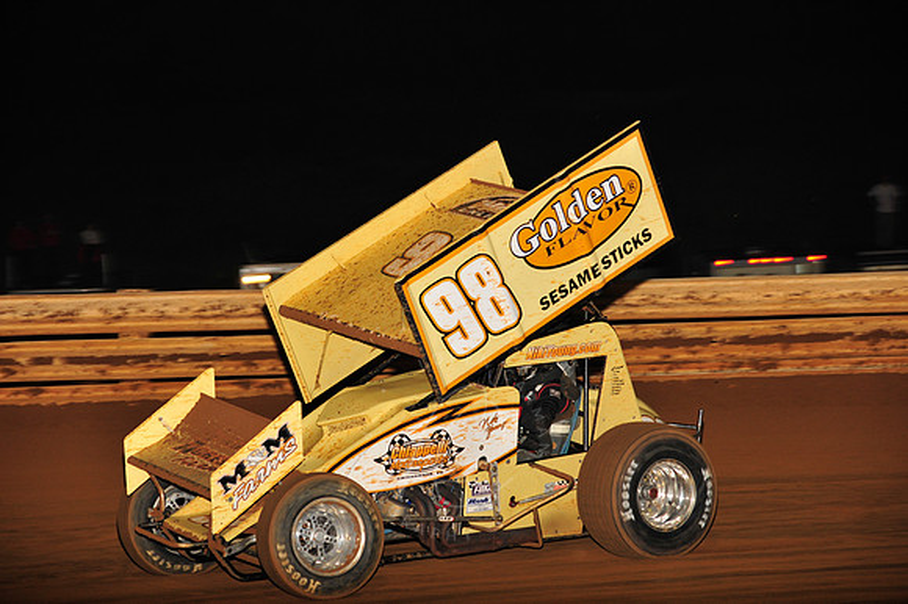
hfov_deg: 14.2
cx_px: 454
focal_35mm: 145
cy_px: 302
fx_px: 3655
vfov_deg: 9.5
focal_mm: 145
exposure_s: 1/320
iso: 1000
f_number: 6.3
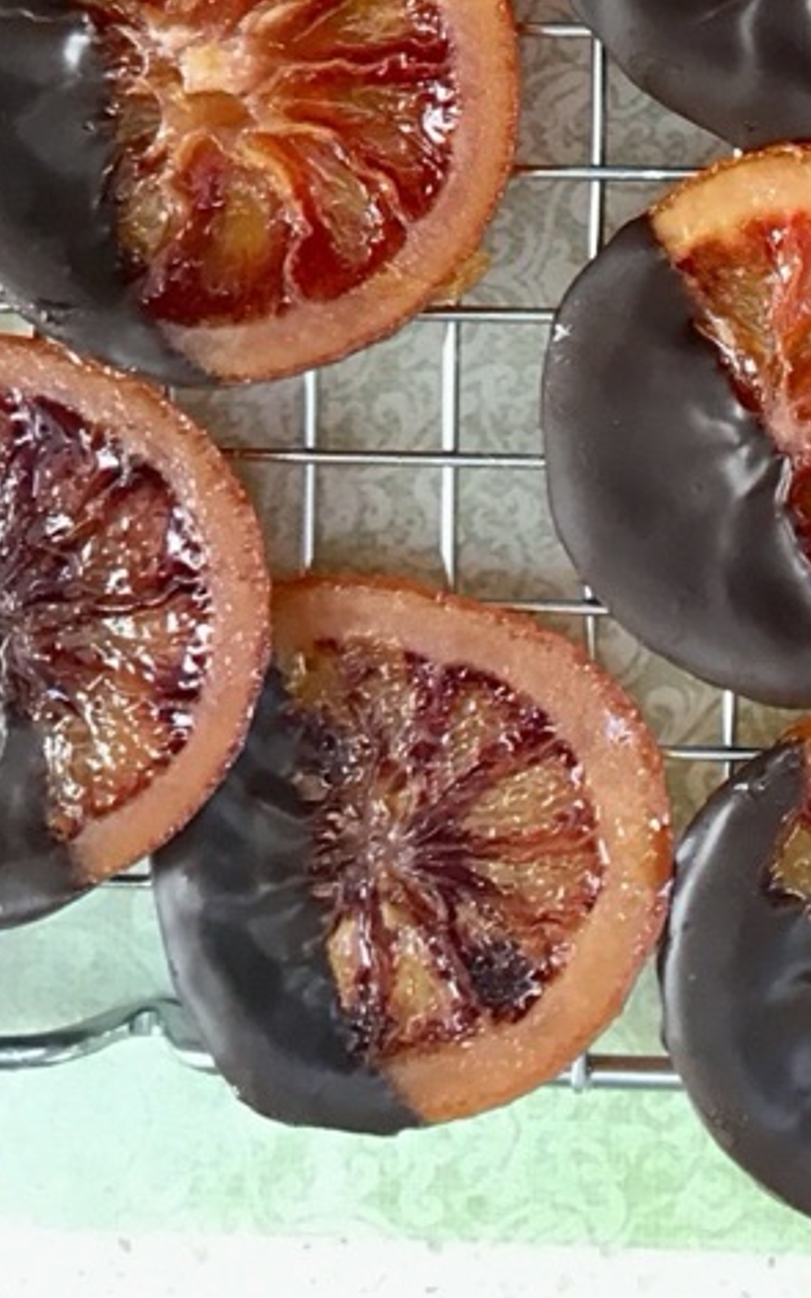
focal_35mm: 88
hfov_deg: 13.4
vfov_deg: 22.3
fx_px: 3112
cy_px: -107
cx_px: 1446
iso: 25
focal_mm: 3.99
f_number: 1.8
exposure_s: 1/33
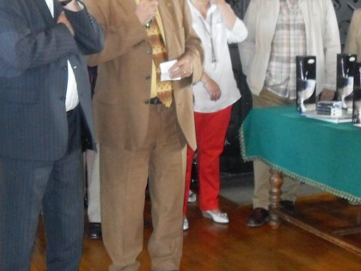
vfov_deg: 21.3
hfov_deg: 28.1
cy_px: 103
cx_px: 158
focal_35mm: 69
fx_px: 720
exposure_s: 1/45
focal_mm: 6.3
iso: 400
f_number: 2.8
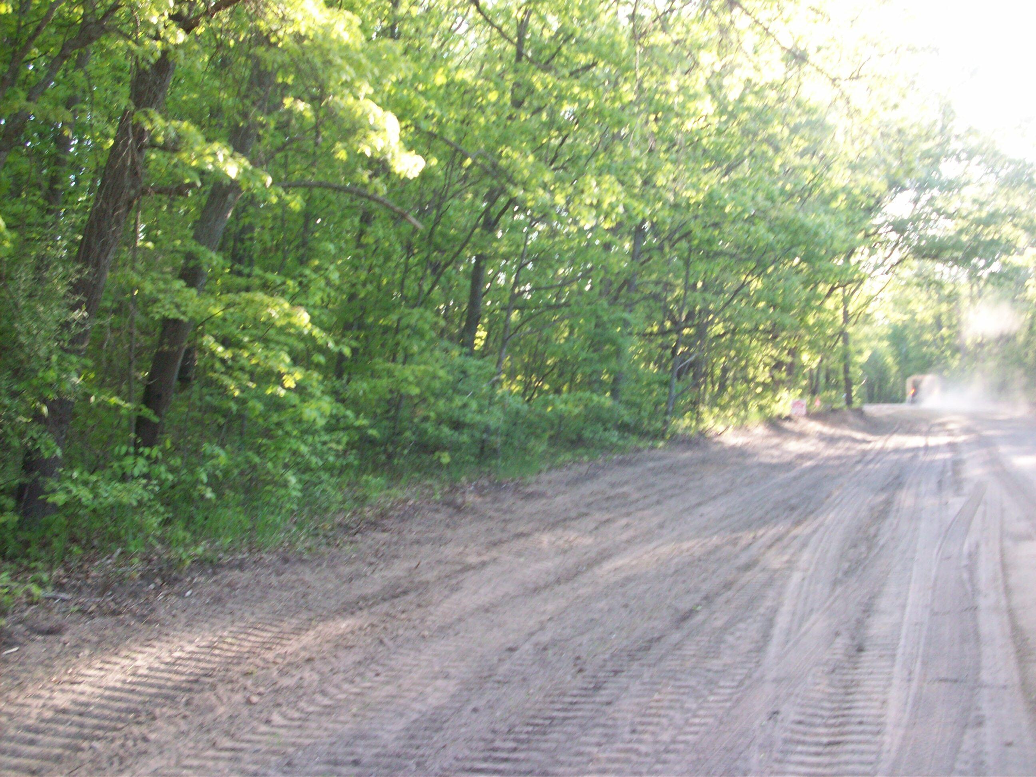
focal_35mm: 37
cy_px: 388
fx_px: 1107
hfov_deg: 50.1
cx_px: 518
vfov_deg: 38.7
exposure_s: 1/49.3
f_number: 2.8
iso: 80
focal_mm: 6.2
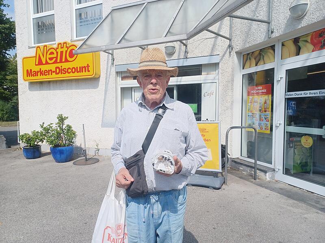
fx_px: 235
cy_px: 122
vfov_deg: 54.9
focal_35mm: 25
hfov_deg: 69.4
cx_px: 162
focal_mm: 4.6
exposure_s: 1/621
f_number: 1.8
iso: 32
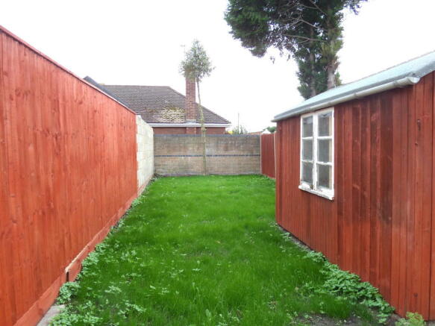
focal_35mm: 24
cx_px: 218
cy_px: 163
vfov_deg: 56.8
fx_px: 302
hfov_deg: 71.6
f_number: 3.2
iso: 80
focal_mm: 4
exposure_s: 1/180
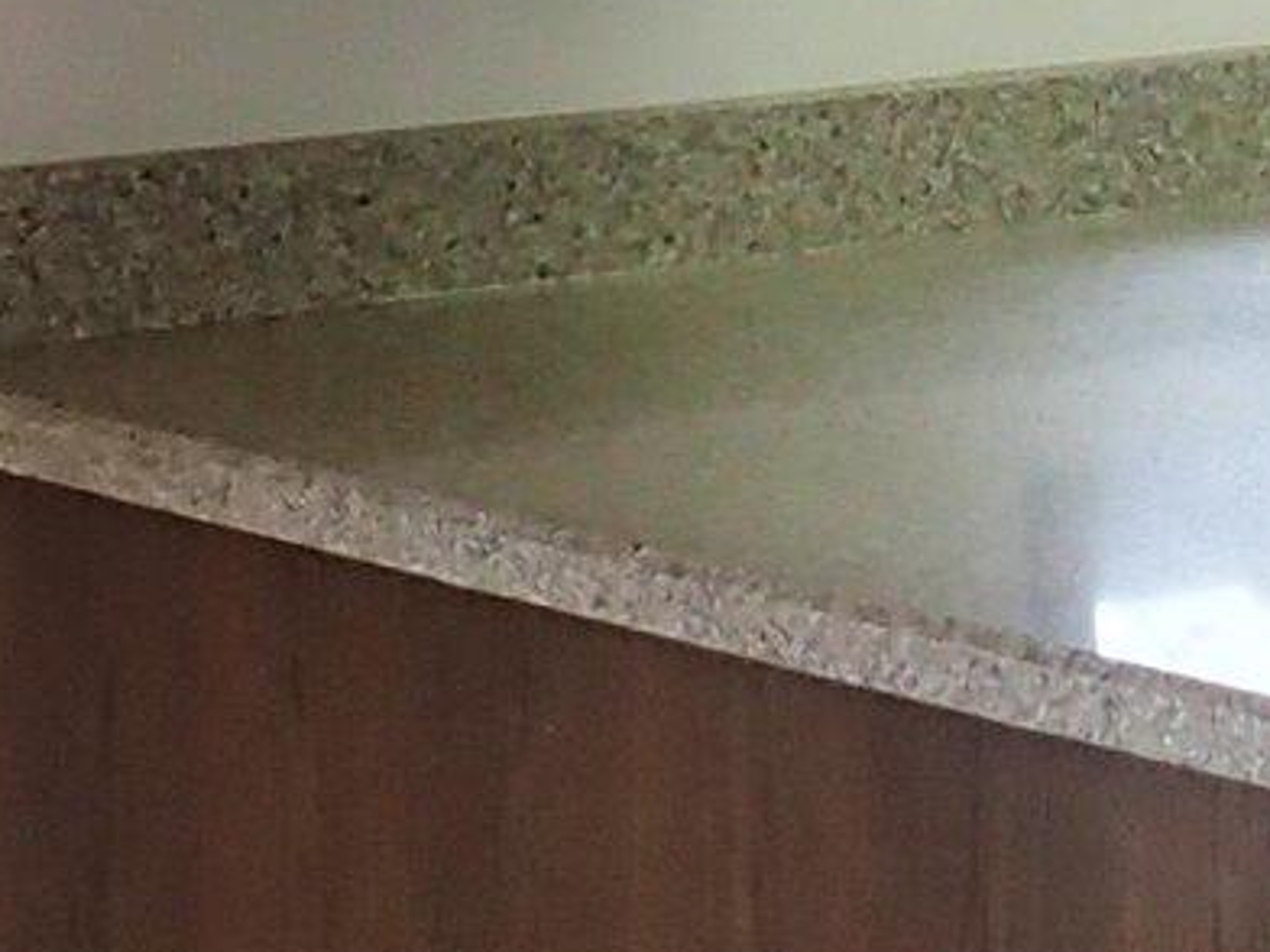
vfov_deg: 7.6
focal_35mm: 196
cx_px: 1623
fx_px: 7191
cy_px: 68
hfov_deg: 9.9
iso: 200
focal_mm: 4.5
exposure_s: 1/60
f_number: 2
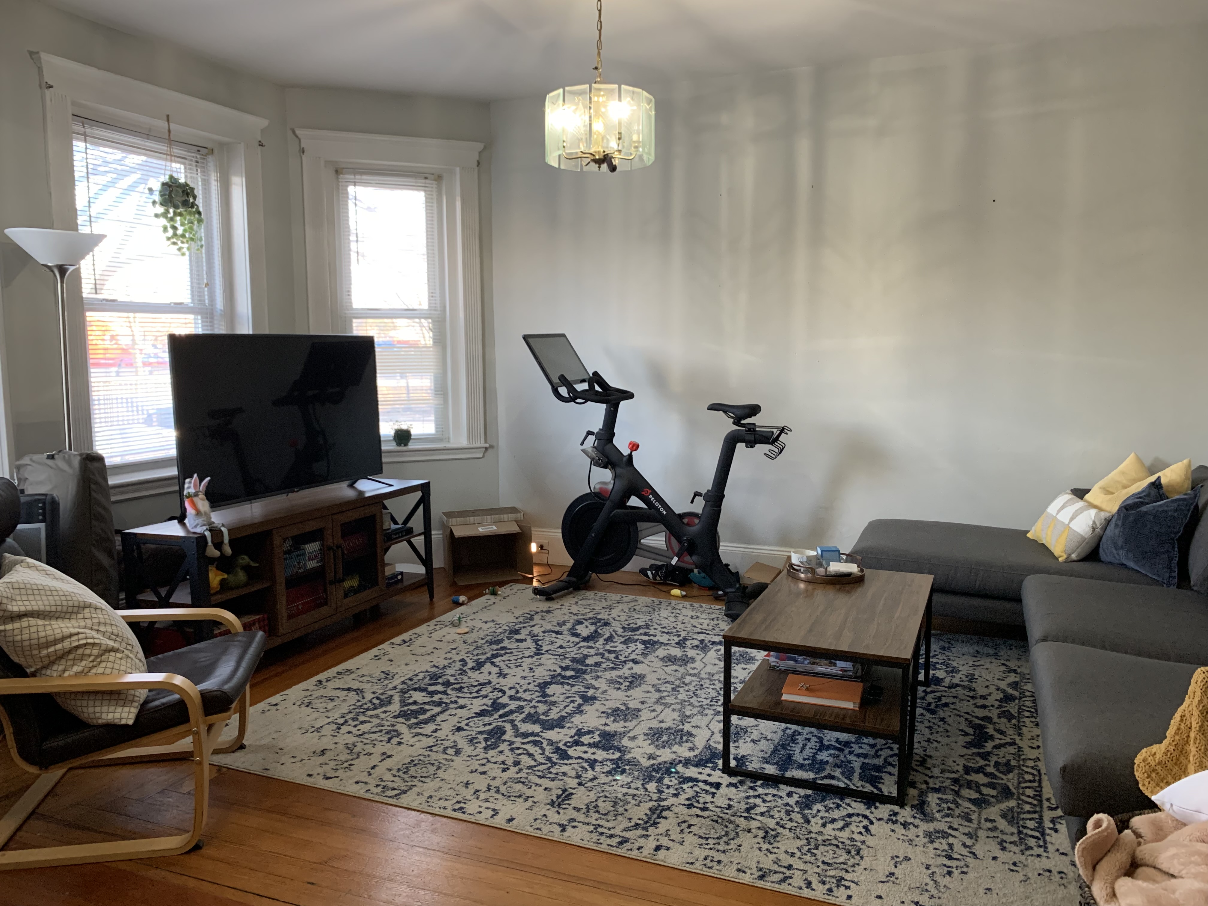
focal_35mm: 26
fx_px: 907
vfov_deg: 53.1
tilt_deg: -6.3
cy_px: 453
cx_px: 604
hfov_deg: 67.3
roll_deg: +0.1
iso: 320
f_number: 1.8
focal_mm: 4.25
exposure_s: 1/60
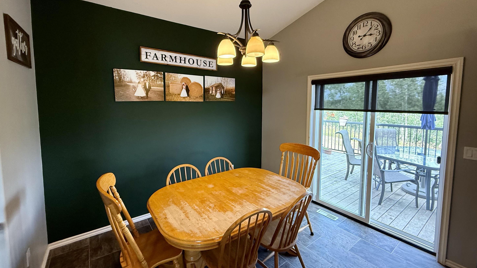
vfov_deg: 66.9
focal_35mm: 16
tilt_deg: -3.6
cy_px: 118
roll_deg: -0.1
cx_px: 233
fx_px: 202
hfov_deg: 99.4
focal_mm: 2.22
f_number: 2.2
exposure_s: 1/120
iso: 320
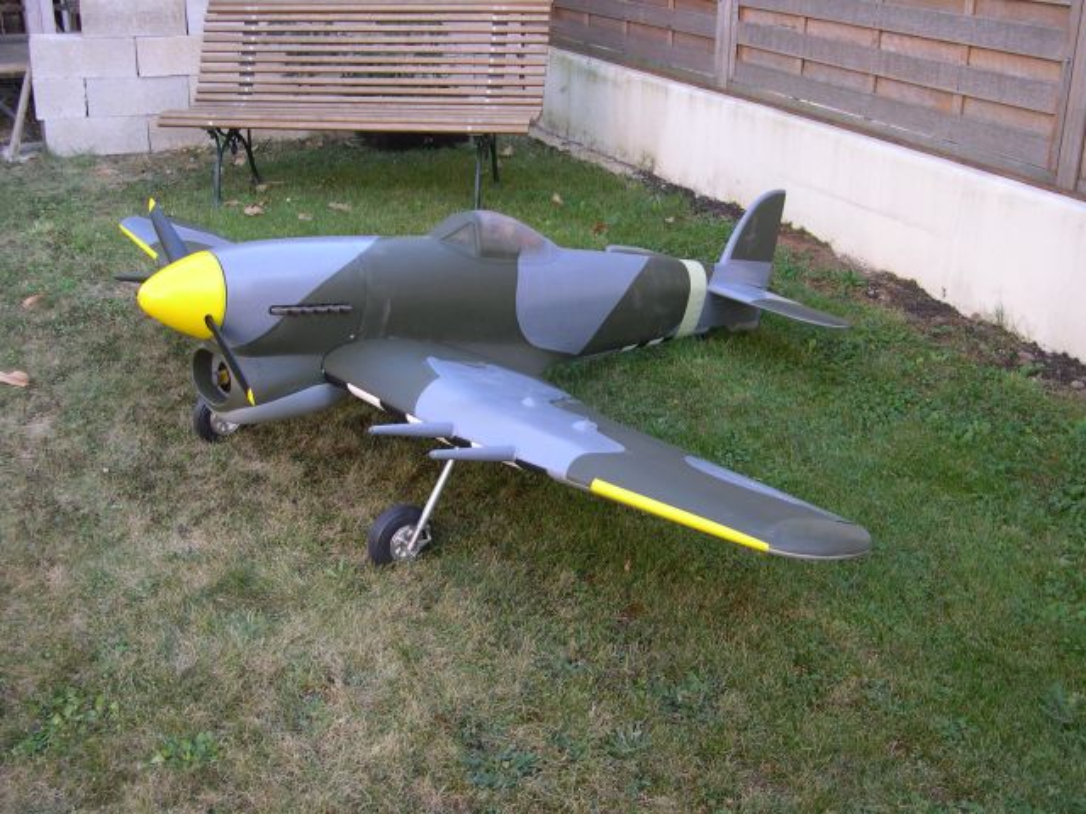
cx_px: 543
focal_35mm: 38
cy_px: 407
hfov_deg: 49.0
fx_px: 1192
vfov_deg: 37.7
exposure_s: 1/75.4
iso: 100
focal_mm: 8
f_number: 2.8
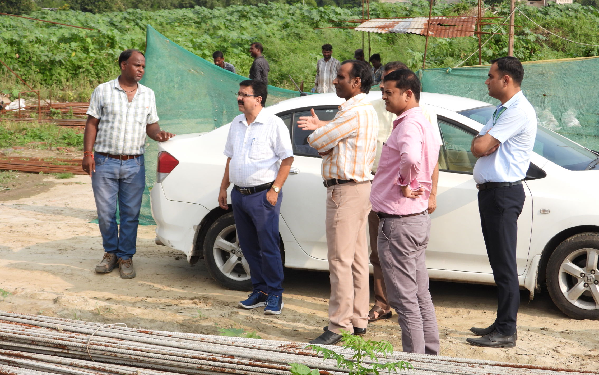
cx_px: 300
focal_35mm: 85
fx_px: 1388
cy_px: 220
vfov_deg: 15.4
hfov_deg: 24.4
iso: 100
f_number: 3.5
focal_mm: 14.4
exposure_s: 1/640
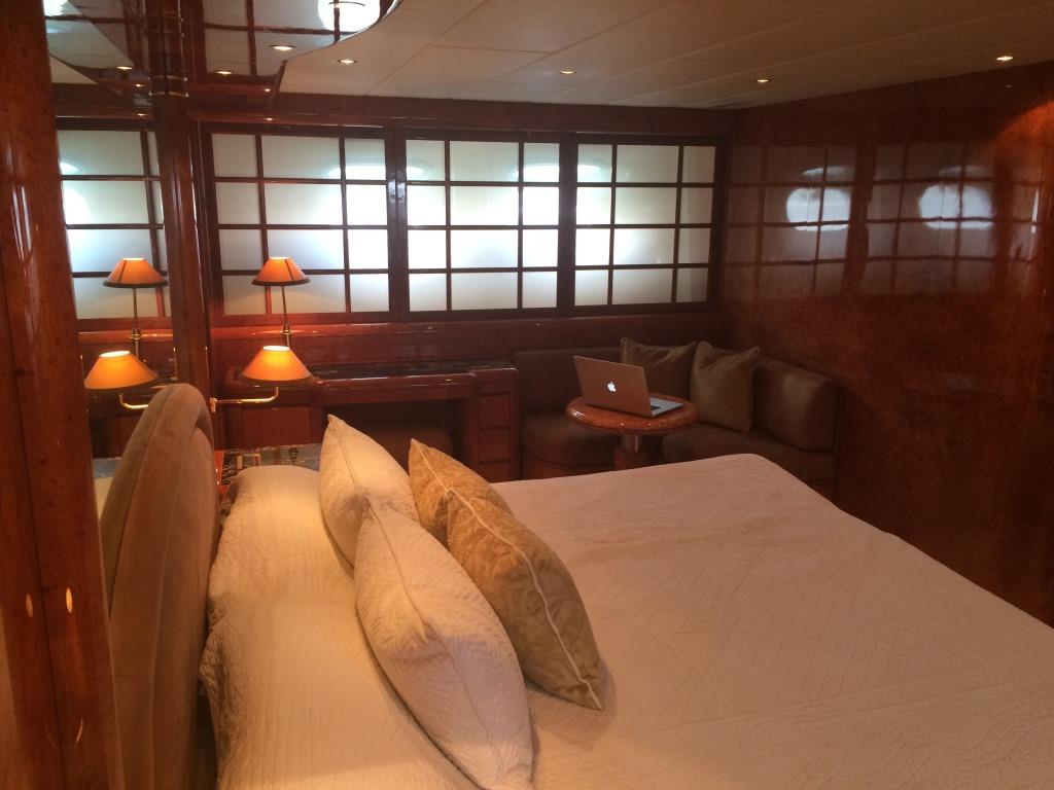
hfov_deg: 61.7
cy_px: 395
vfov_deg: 48.2
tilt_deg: -12.9
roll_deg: -0.2
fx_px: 883
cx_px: 527
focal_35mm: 29
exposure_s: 1/33
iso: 80
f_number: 2.2
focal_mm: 4.15
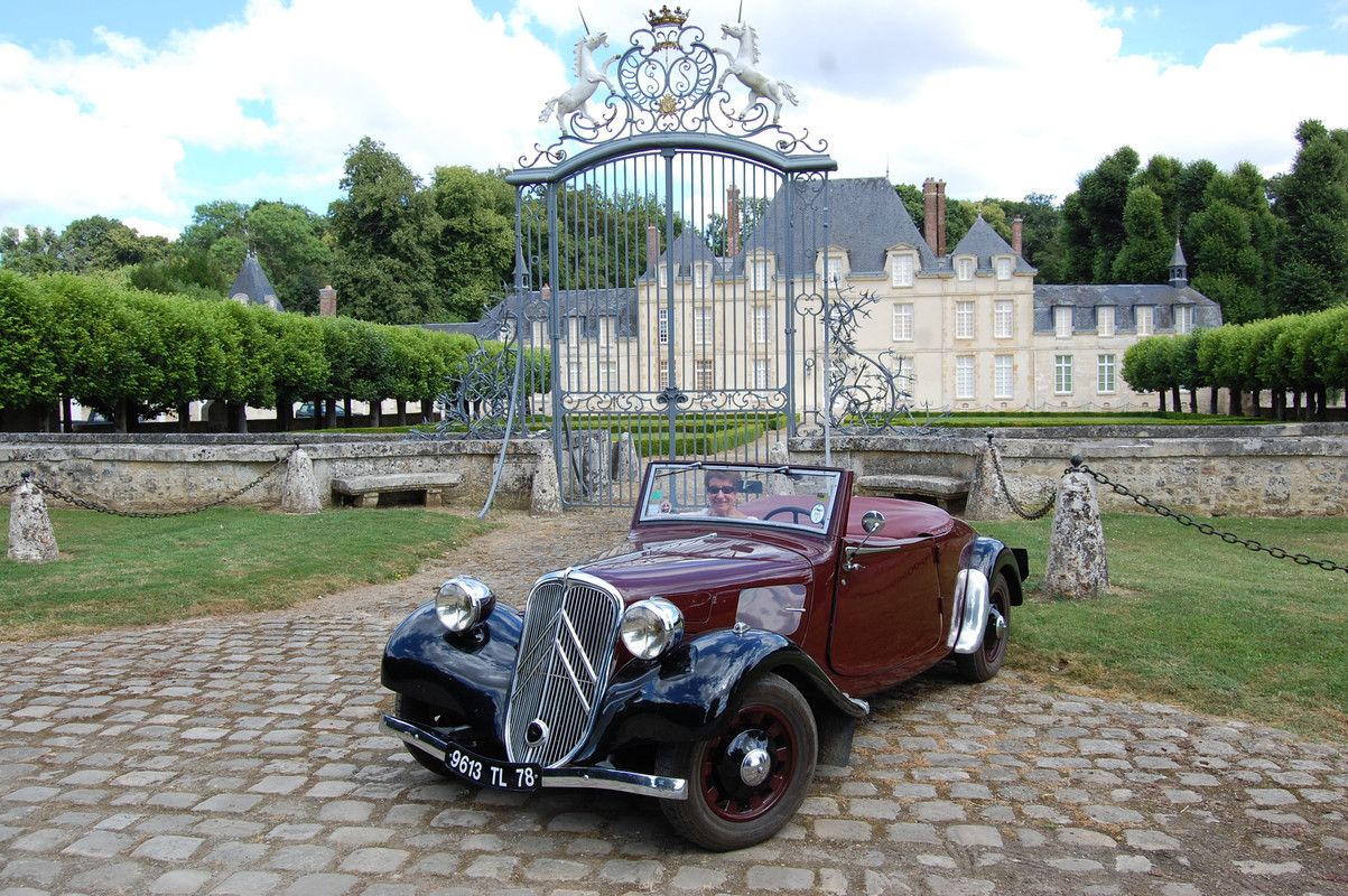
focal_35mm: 30
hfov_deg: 62.0
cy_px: 448
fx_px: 1122
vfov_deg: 43.5
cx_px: 674
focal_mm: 20
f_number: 8
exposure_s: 1/200
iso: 200
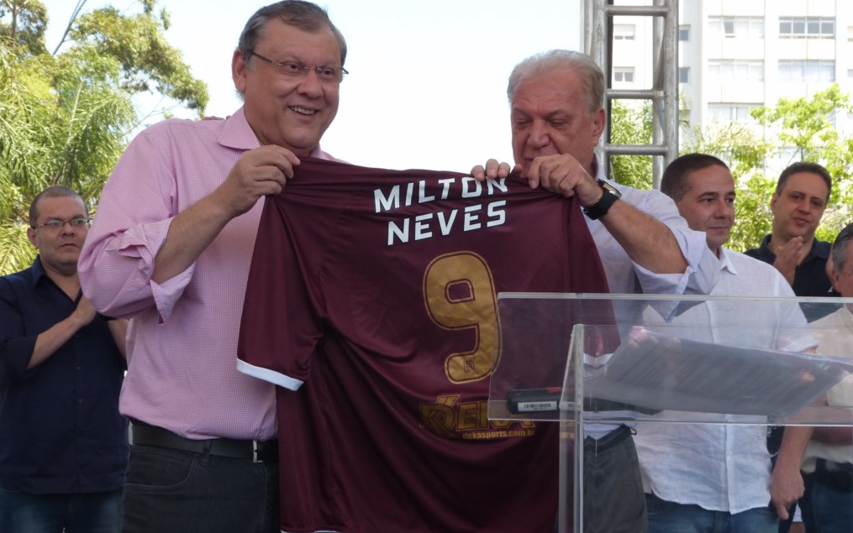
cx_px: 429
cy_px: 280
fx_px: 1442
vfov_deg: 21.0
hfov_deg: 33.0
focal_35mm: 62
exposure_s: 1/250
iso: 125
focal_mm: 10.5
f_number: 4
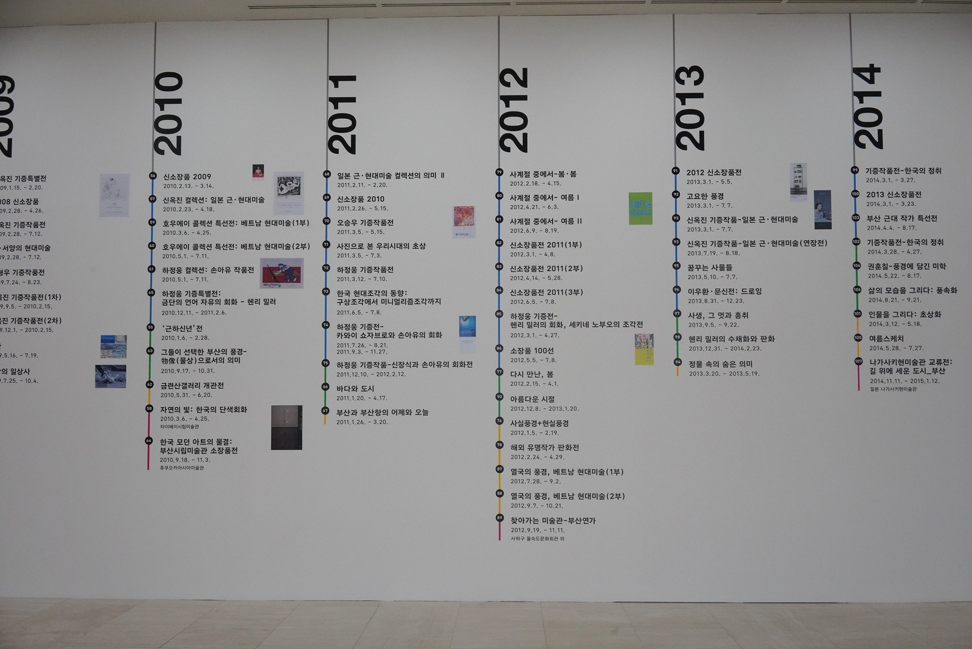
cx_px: 486
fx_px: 945
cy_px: 324
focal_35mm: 35
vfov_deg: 37.9
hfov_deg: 54.4
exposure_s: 1/100
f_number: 14
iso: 6400
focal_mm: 35
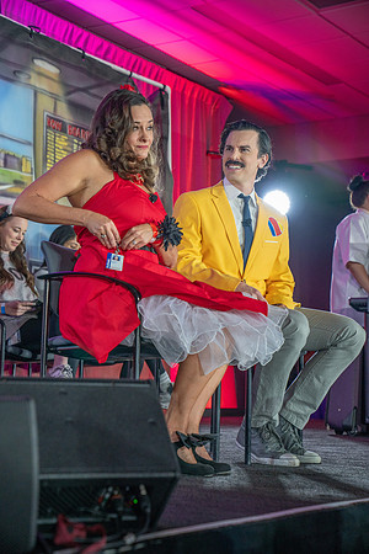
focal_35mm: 70
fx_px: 1076
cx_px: 184
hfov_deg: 19.5
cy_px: 277
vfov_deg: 28.8
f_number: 4.5
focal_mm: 70
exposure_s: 1/200
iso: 1000
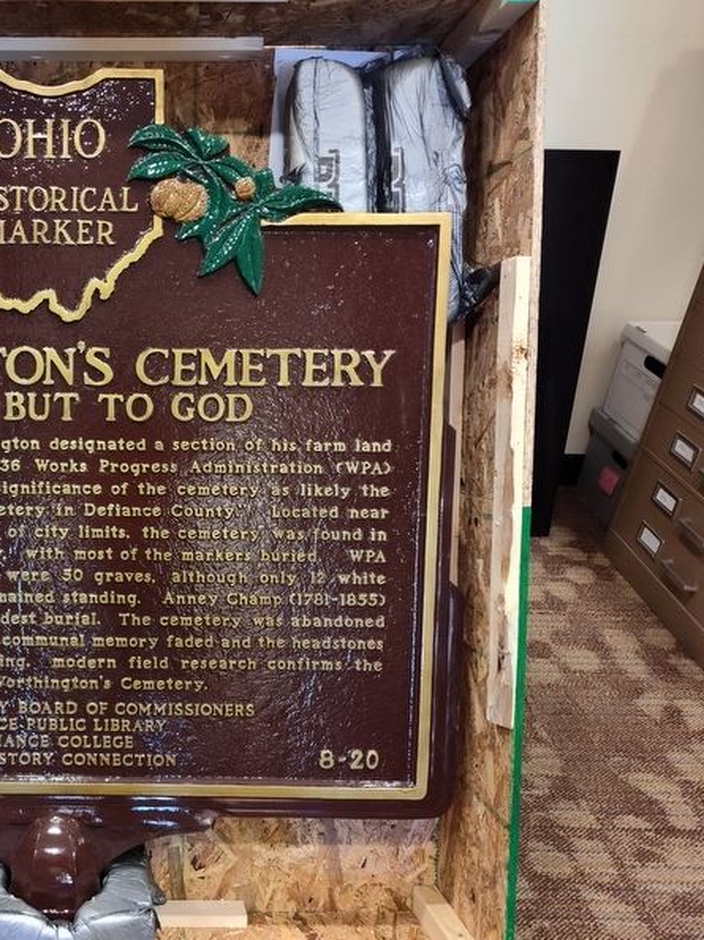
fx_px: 841
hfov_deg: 42.3
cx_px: 92
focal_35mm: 31
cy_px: 472
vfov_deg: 58.4
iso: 1944
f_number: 1.8
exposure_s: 1/60
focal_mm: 5.56
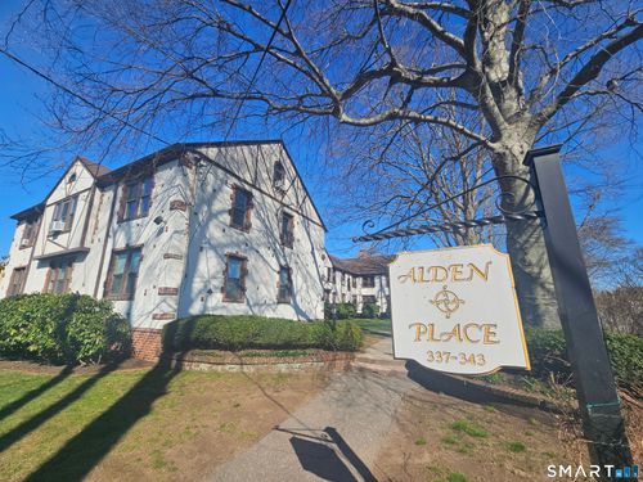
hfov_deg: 106.2
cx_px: 322
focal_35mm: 13
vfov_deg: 89.9
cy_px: 241
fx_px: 241
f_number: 2.2
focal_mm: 2.2
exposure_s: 1/2157
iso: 50
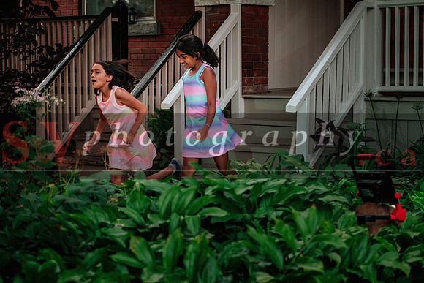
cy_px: 142
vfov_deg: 15.5
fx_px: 1041
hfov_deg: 23.0
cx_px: 212
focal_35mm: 88
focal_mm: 58.7
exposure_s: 1/400
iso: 800
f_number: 2.8
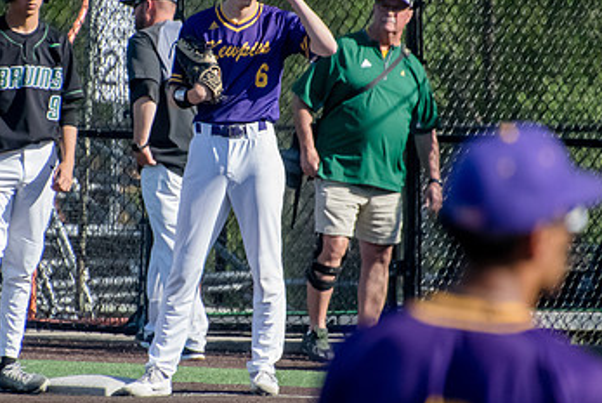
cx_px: 210
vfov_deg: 1.4
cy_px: 164
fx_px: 16769
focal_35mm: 1002
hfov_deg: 2.1
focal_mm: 400
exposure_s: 1/4000
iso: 2500
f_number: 6.3
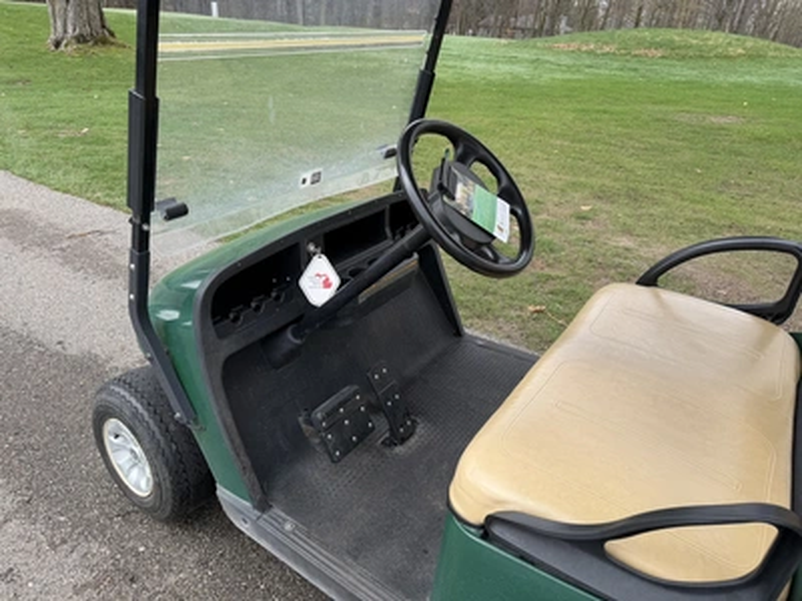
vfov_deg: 56.8
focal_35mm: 24
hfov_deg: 71.6
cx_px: 401
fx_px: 556
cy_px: 300
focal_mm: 6.76
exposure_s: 1/1192
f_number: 1.78
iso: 80
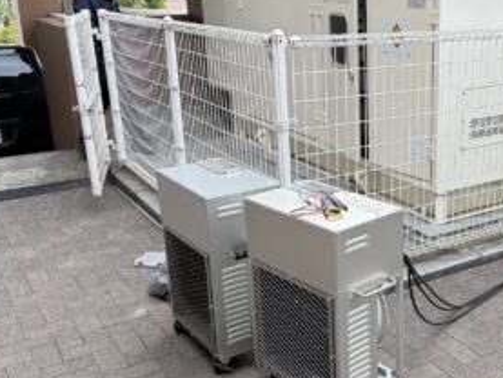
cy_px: 171
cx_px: 410
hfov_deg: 40.2
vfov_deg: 32.2
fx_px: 654
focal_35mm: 45
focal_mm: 5.96
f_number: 1.6
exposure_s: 1/810
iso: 64
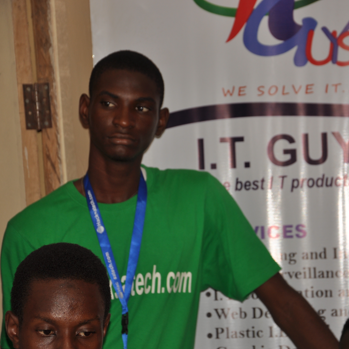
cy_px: 174
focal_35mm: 202
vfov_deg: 8.7
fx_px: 2300
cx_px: 202
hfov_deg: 8.7
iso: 200
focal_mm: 105
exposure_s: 1/60
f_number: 5.6
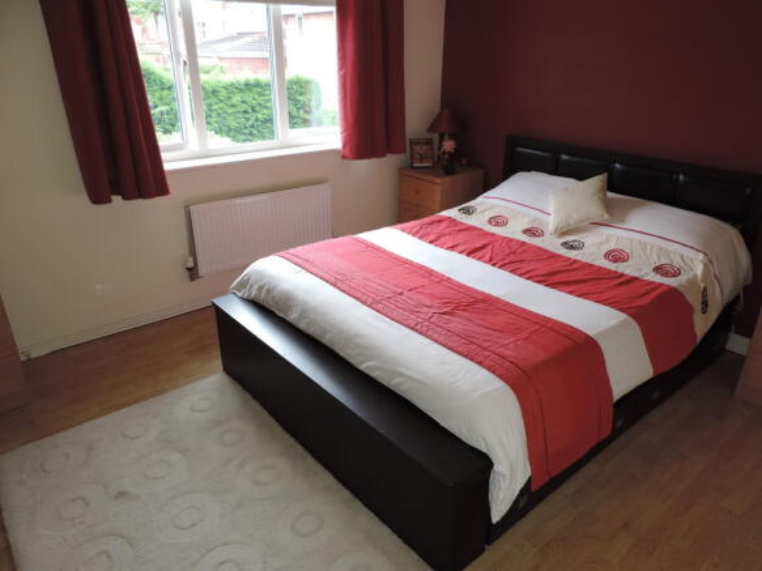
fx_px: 528
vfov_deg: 56.8
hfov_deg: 71.6
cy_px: 286
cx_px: 381
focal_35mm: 24
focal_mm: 4.3
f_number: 3
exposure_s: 1/40
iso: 100
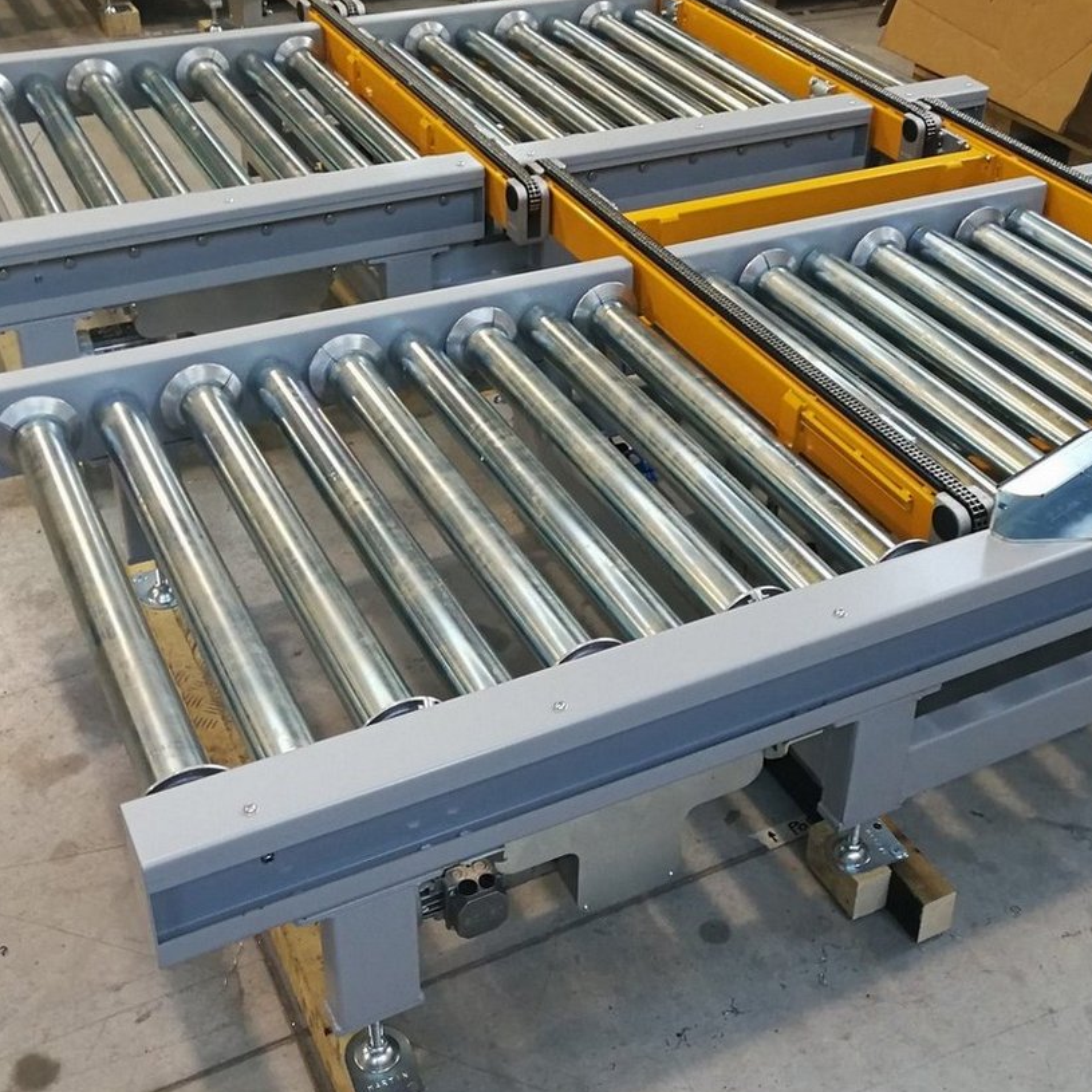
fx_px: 1463
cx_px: 635
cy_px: 419
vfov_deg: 40.7
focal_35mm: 41
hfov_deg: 40.8
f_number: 1.8
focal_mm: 3.95
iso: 160
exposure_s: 1/33.3
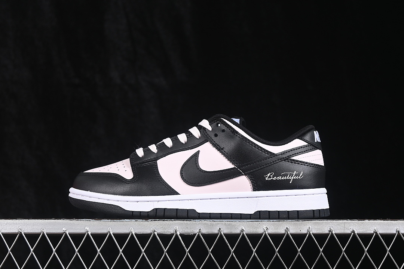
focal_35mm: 75
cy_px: 134
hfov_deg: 27.0
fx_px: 842
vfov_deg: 18.2
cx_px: 202
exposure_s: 1/60
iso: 160
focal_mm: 50
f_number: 6.3
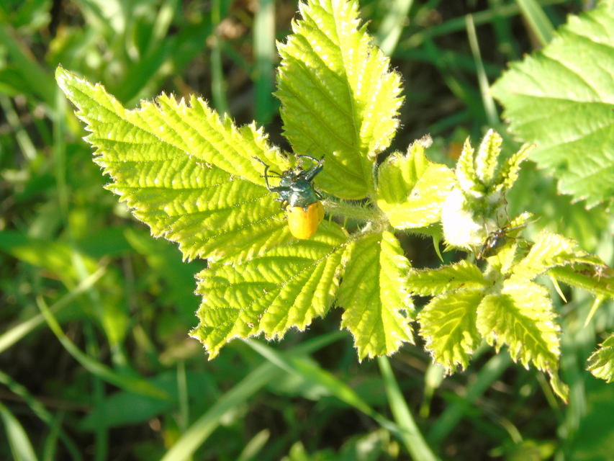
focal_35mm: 94
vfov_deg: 15.7
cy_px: 230
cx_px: 307
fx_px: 1668
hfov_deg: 20.9
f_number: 8
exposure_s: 1/30
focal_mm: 17
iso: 80
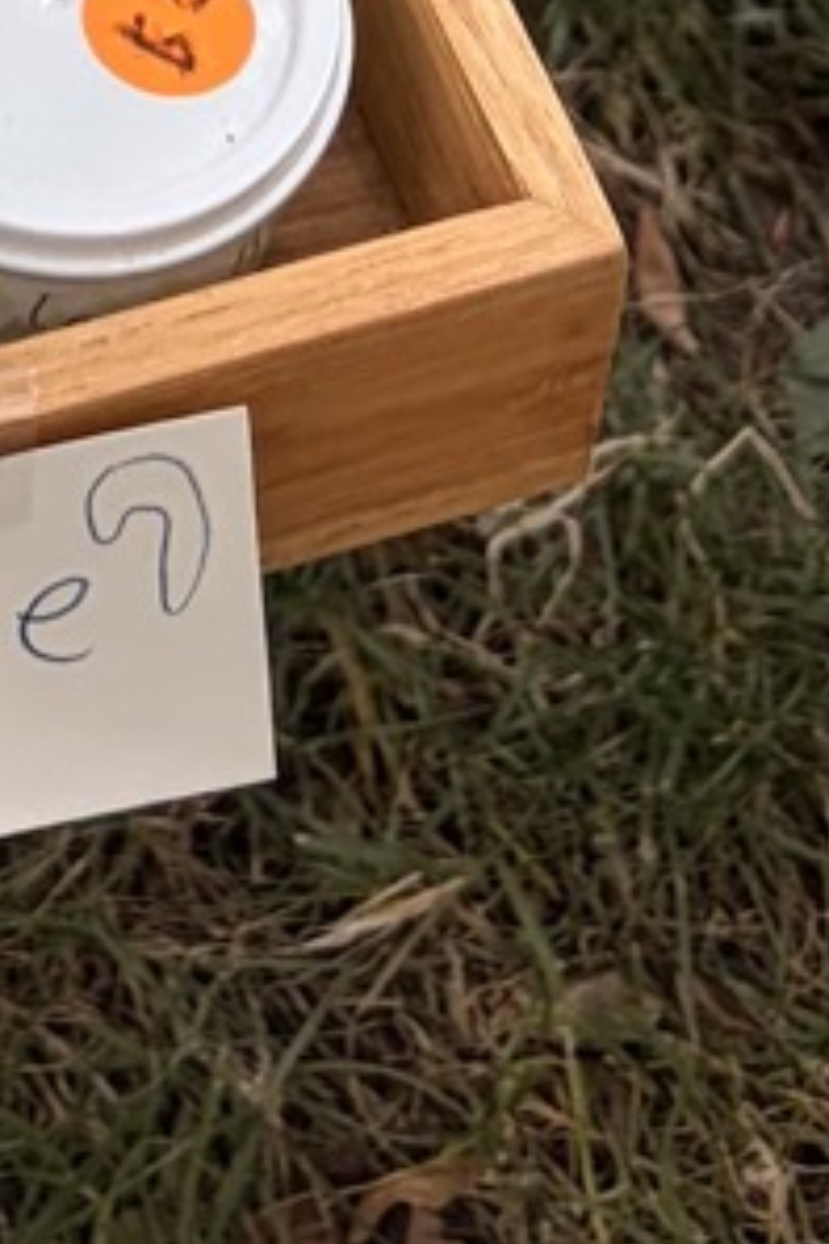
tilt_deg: -32.8
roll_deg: -2.9
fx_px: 6286
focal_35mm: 182
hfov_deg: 7.4
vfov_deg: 9.2
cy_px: -2392
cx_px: -410
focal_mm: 5.96
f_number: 1.6
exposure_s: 1/531
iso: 50
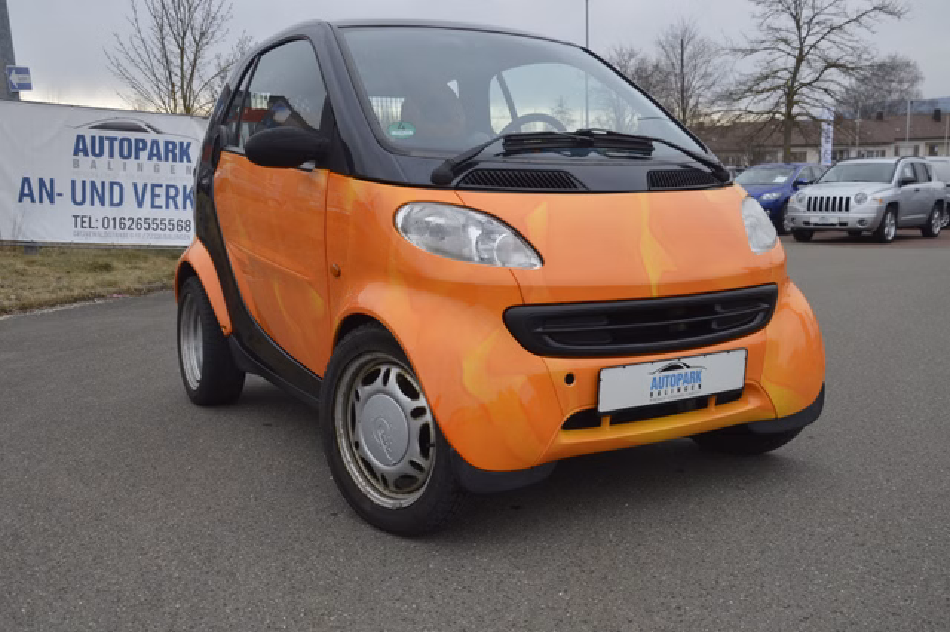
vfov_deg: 36.8
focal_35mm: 36
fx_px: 949
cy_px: 316
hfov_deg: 53.2
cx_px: 475
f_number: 5.6
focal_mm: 24
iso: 250
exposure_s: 1/125
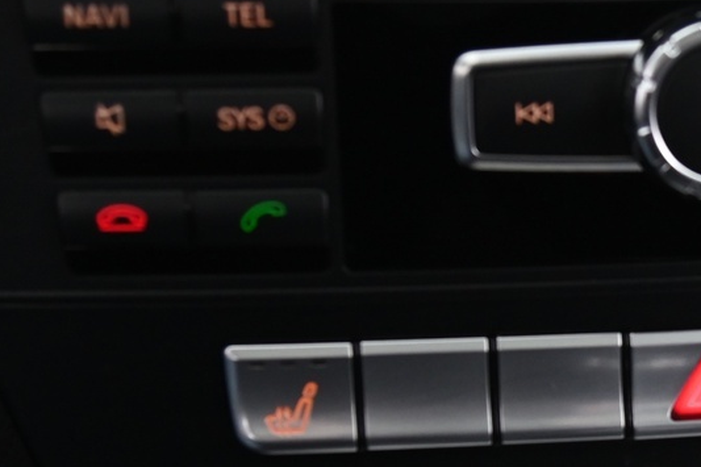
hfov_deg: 15.0
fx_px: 2608
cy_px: 422
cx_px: 718
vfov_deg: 10.2
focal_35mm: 134
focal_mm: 44
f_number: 4
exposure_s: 1/13
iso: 2000
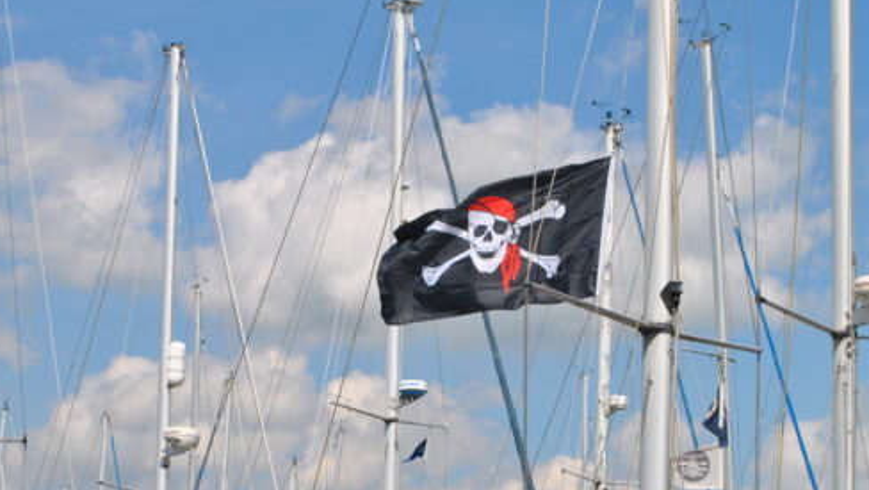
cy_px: 267
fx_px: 2282
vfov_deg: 12.2
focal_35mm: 99
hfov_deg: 21.6
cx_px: 456
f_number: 10
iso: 100
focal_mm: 40
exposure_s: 1/400
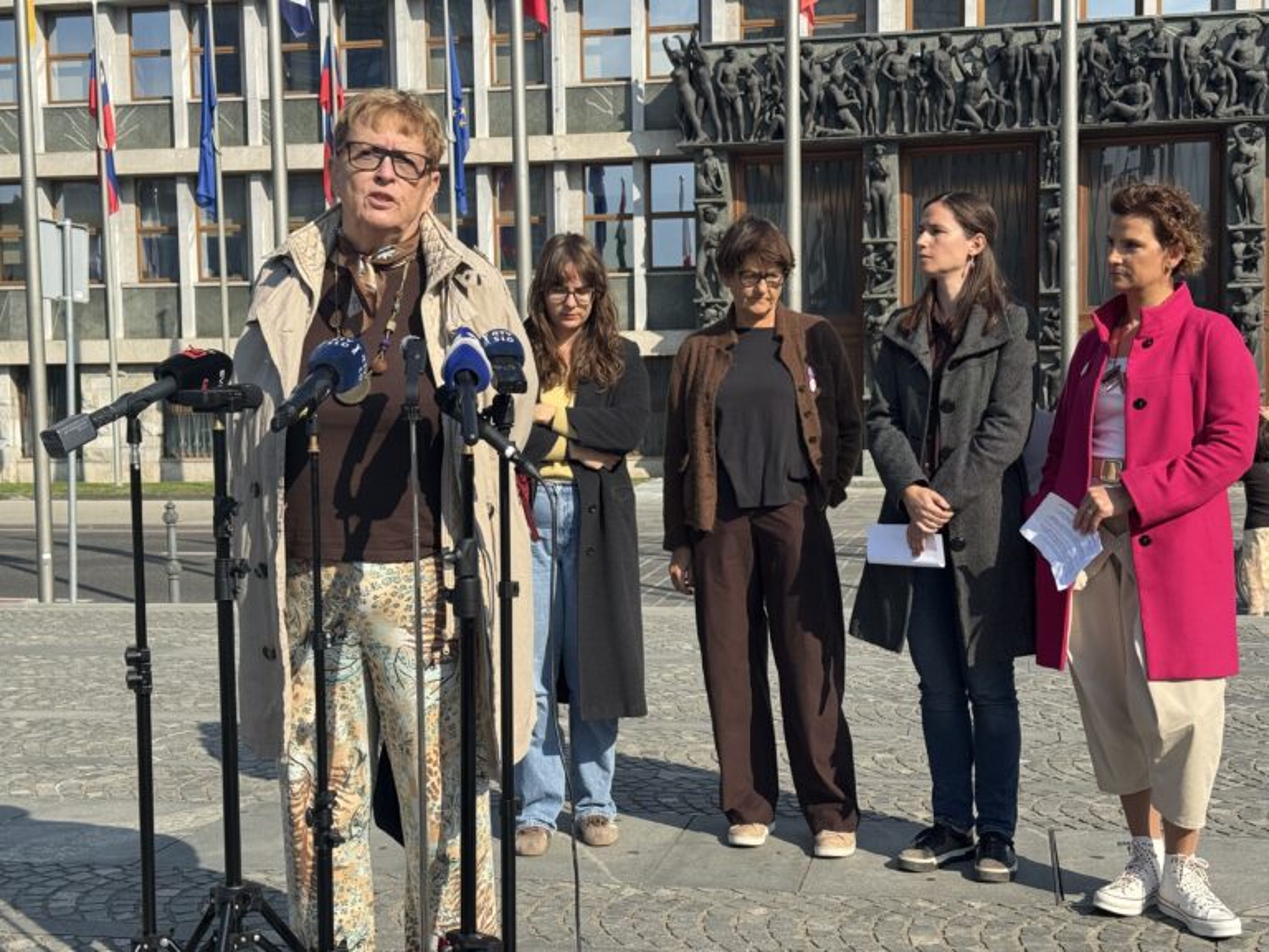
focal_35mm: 48
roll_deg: +1.4
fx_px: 1760
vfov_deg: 30.3
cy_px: 476
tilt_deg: -2.4
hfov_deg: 39.7
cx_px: 634
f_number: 1.78
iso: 64
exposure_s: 1/3817
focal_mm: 6.76
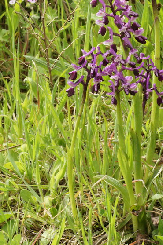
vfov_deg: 10.6
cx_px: 113
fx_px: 1321
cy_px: 81
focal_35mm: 194
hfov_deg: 7.1
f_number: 18
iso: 800
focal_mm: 90
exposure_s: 1/160
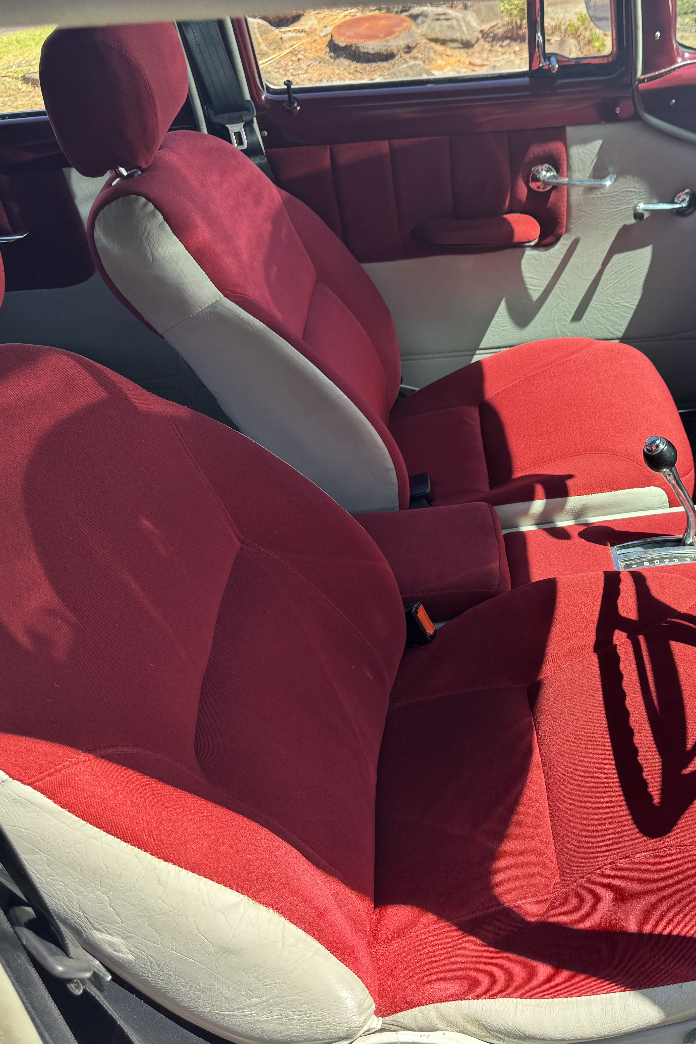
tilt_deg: -33.5
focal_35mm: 34
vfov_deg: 55.8
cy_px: 525
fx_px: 986
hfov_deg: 36.9
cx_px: 596
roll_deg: +6.3
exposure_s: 1/658
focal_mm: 6.76
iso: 80
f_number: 1.78
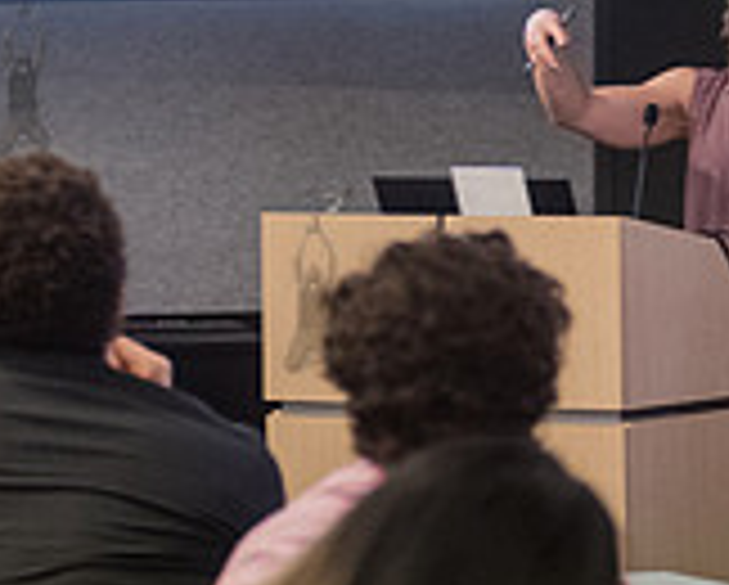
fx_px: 5919
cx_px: 891
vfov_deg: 5.7
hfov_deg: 7.0
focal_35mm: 274
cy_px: 74
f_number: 3.5
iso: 6400
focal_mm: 80
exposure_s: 1/200
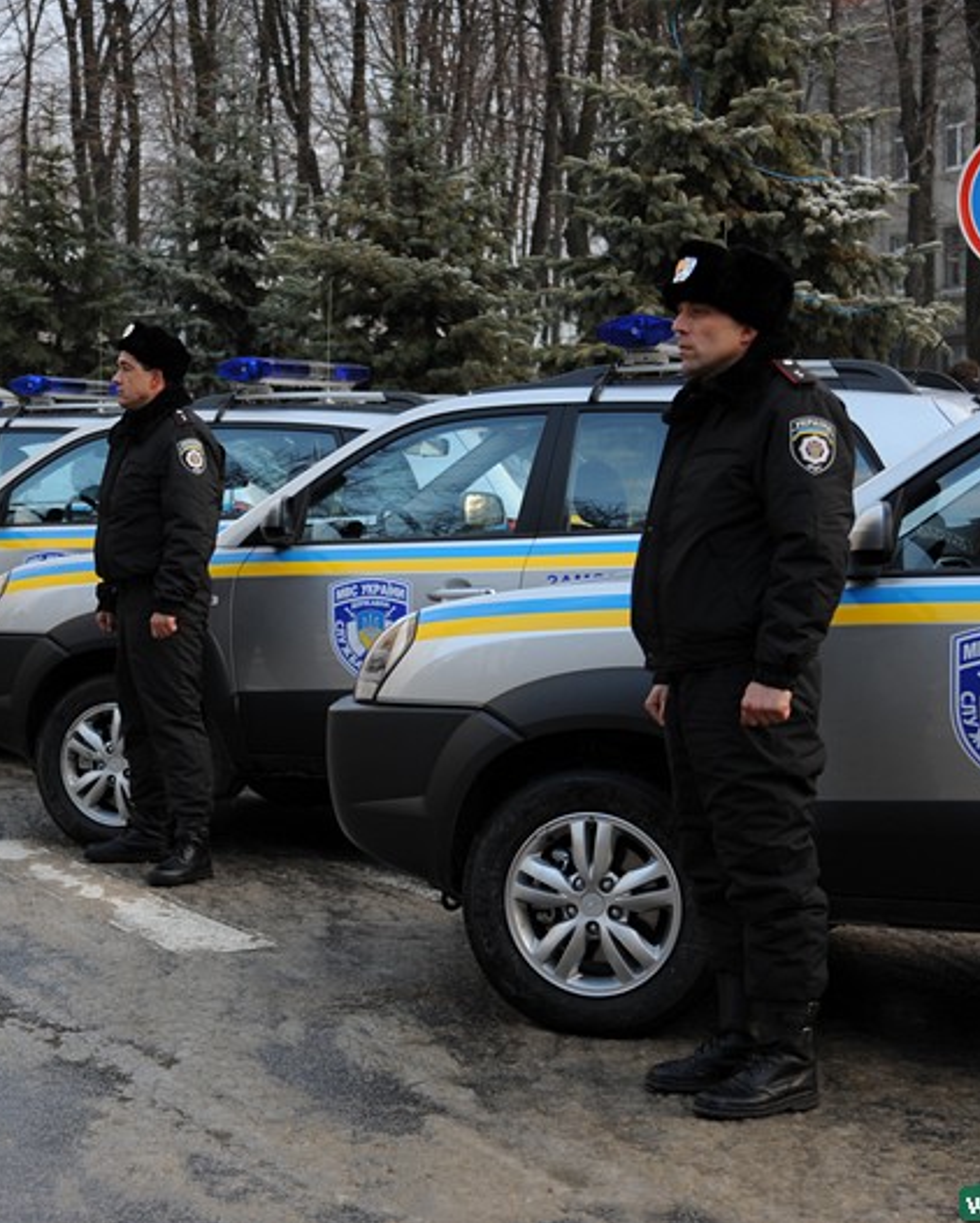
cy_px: 613
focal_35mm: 74
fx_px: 2681
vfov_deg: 25.7
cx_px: 360
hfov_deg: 20.7
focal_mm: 52
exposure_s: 1/200
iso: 400
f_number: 3.8
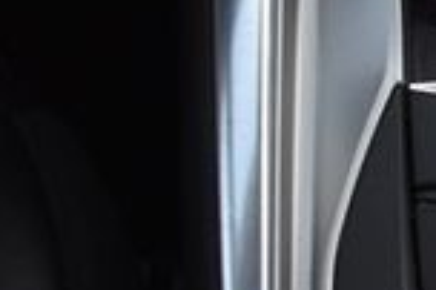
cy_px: 257
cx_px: 820
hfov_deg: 15.2
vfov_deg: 11.9
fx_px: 1379
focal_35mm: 114
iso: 800
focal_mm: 18
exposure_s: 1/200
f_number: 3.5
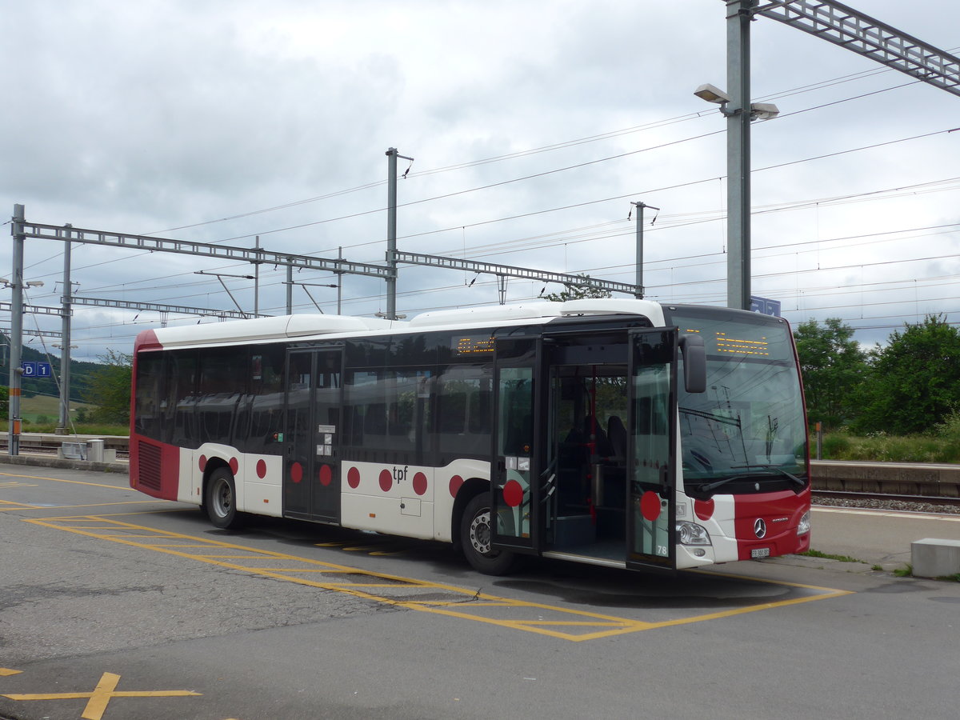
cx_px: 480
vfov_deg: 35.1
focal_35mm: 41
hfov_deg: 45.8
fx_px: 1137
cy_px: 360
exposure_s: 1/2000
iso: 80
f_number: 2.8
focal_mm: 8.4
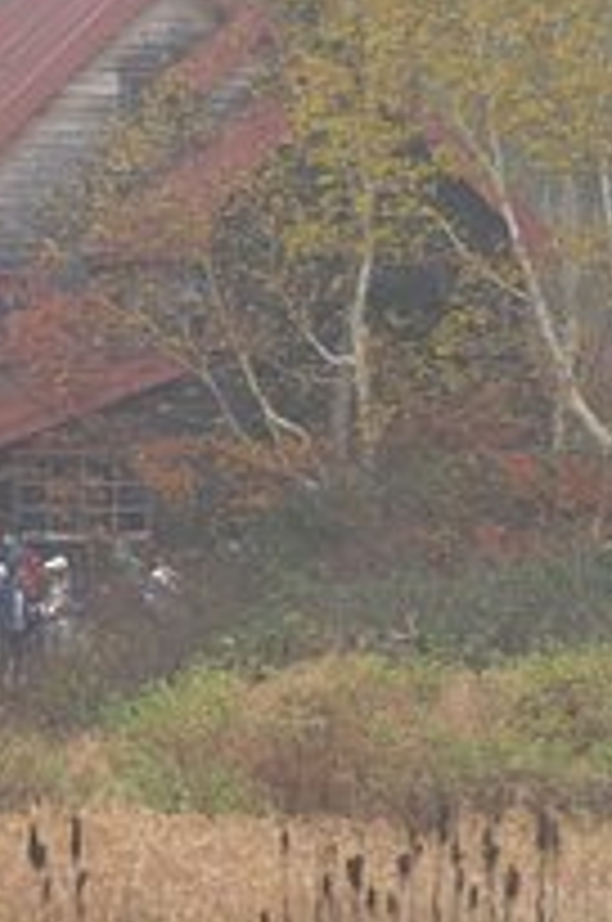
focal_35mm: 393
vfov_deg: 5.2
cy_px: 382
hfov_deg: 3.5
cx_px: 112
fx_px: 10061
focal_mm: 105
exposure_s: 1/80
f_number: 5.6
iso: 100
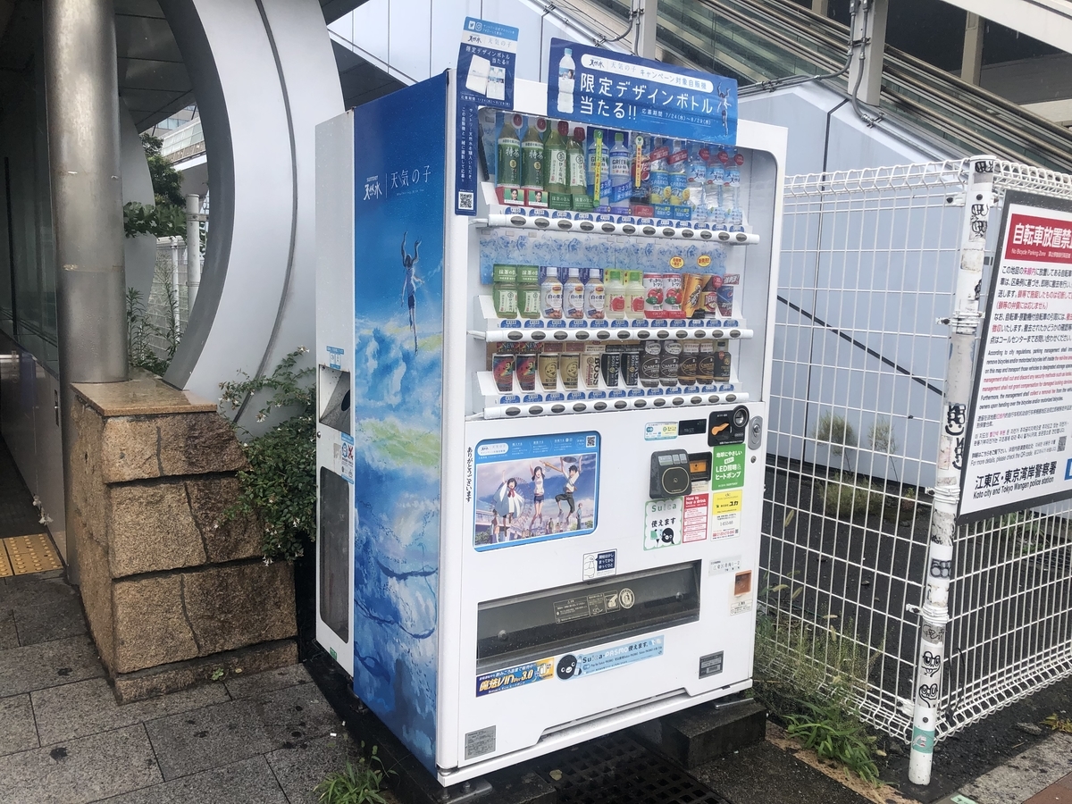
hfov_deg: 63.4
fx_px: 867
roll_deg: -0.8
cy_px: 402
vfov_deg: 49.7
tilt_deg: -7.9
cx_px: 536
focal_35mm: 28
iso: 20
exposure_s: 1/774
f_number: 1.8
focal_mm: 3.99
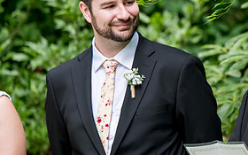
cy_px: 70
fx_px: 2852
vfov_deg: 3.1
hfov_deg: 5.0
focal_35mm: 422
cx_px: 234
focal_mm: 200
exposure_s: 1/400
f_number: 4
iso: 800
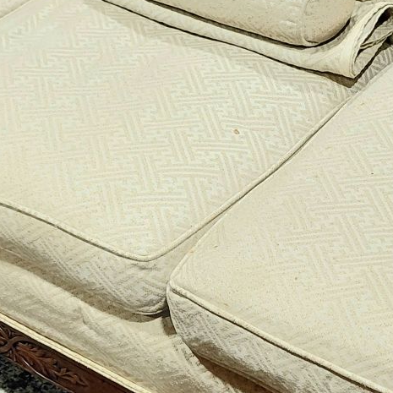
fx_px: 1246
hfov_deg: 17.8
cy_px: 134
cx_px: 303
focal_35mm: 97
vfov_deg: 17.9
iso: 64
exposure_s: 1/120
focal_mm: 4.69
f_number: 1.8
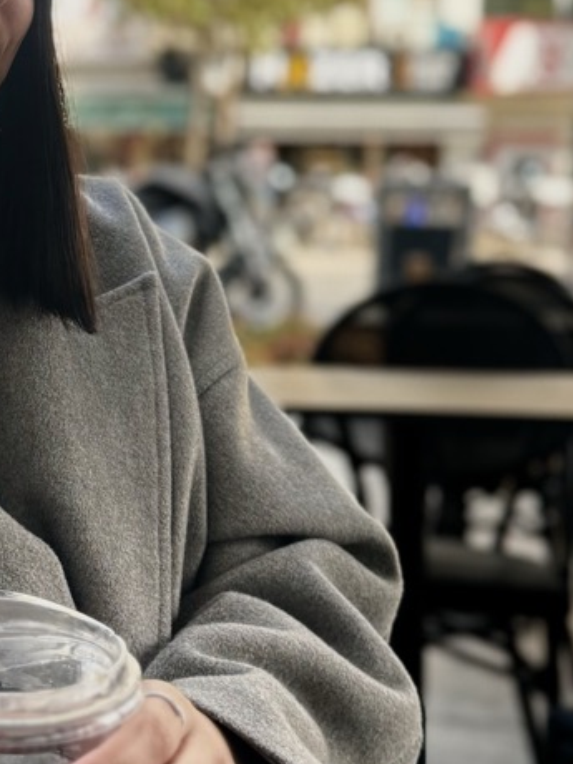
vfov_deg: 26.6
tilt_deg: -1.9
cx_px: 37
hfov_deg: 19.7
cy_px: 271
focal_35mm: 73
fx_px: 1611
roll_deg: +0.0
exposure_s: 1/518
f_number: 1.78
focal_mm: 6.86
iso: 80
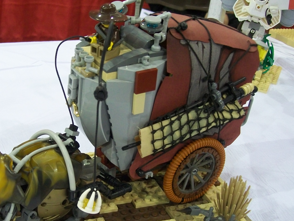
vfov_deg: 27.9
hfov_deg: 36.4
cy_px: 148
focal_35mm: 52
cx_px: 93
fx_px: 442
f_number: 2.7
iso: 160
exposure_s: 1/20
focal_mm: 6
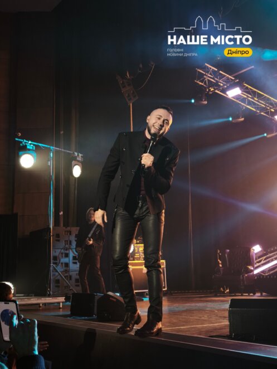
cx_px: 138
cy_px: 184
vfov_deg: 41.2
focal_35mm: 46
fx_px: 490
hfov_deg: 31.5
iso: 200
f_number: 1.62
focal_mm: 6.45
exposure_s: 1/120
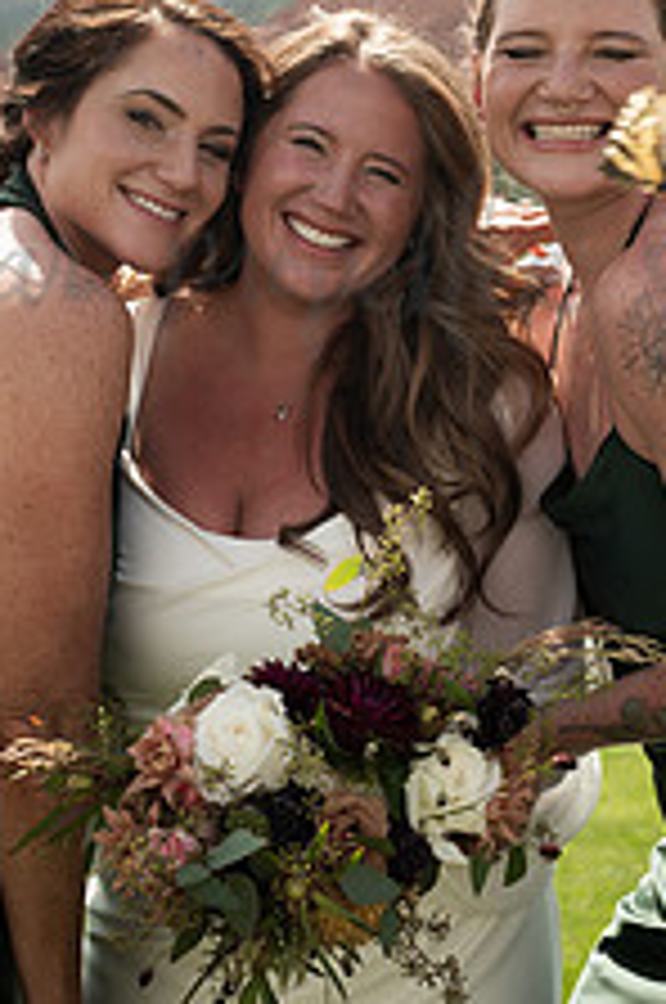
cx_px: 367
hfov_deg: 13.5
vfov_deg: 20.1
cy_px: 261
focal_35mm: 101
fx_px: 2811
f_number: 4.5
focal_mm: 50
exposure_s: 1/500
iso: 100
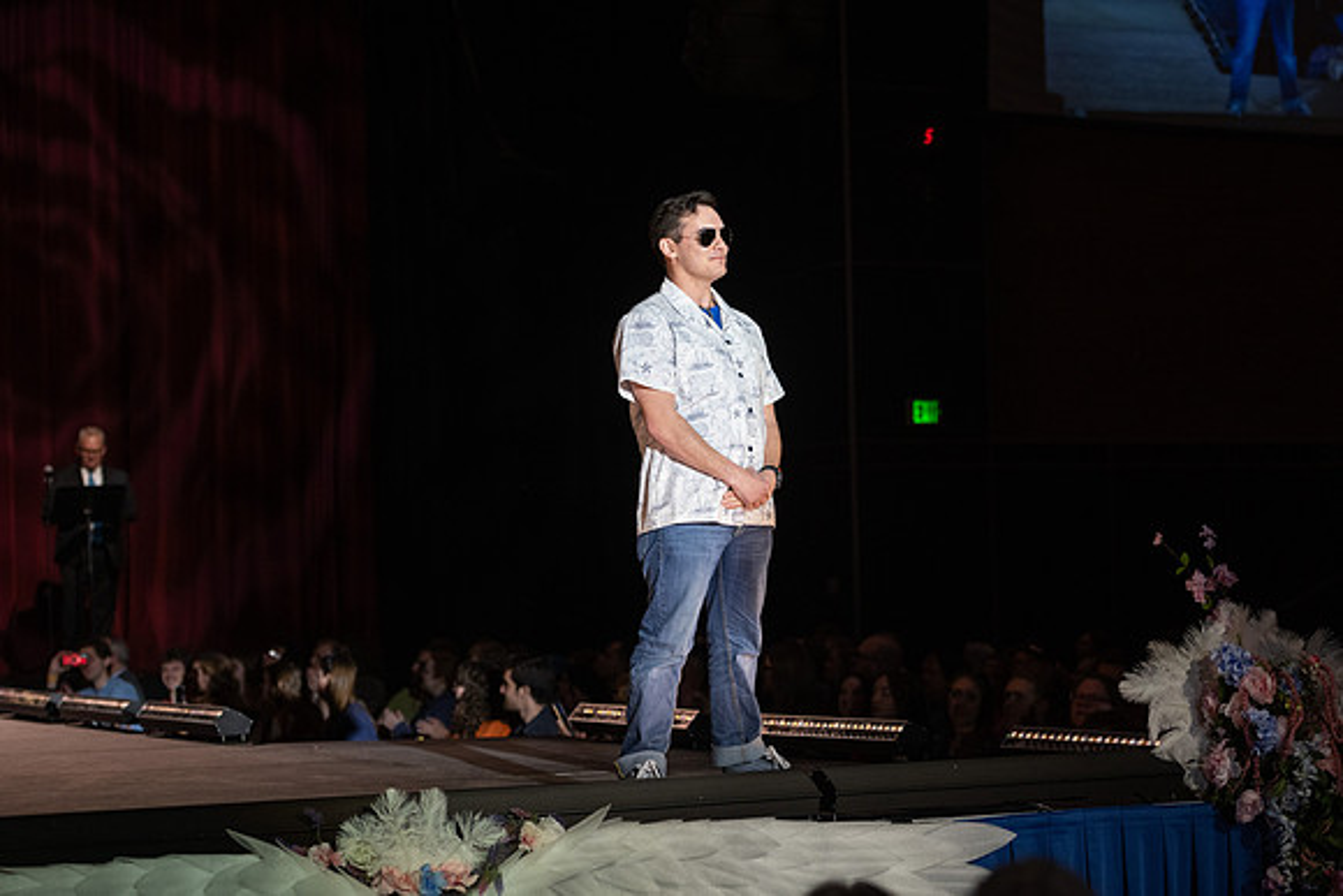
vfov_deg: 16.2
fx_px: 3154
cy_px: 501
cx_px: 750
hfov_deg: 24.0
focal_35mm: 85
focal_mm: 75
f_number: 2.8
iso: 800
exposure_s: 1/800
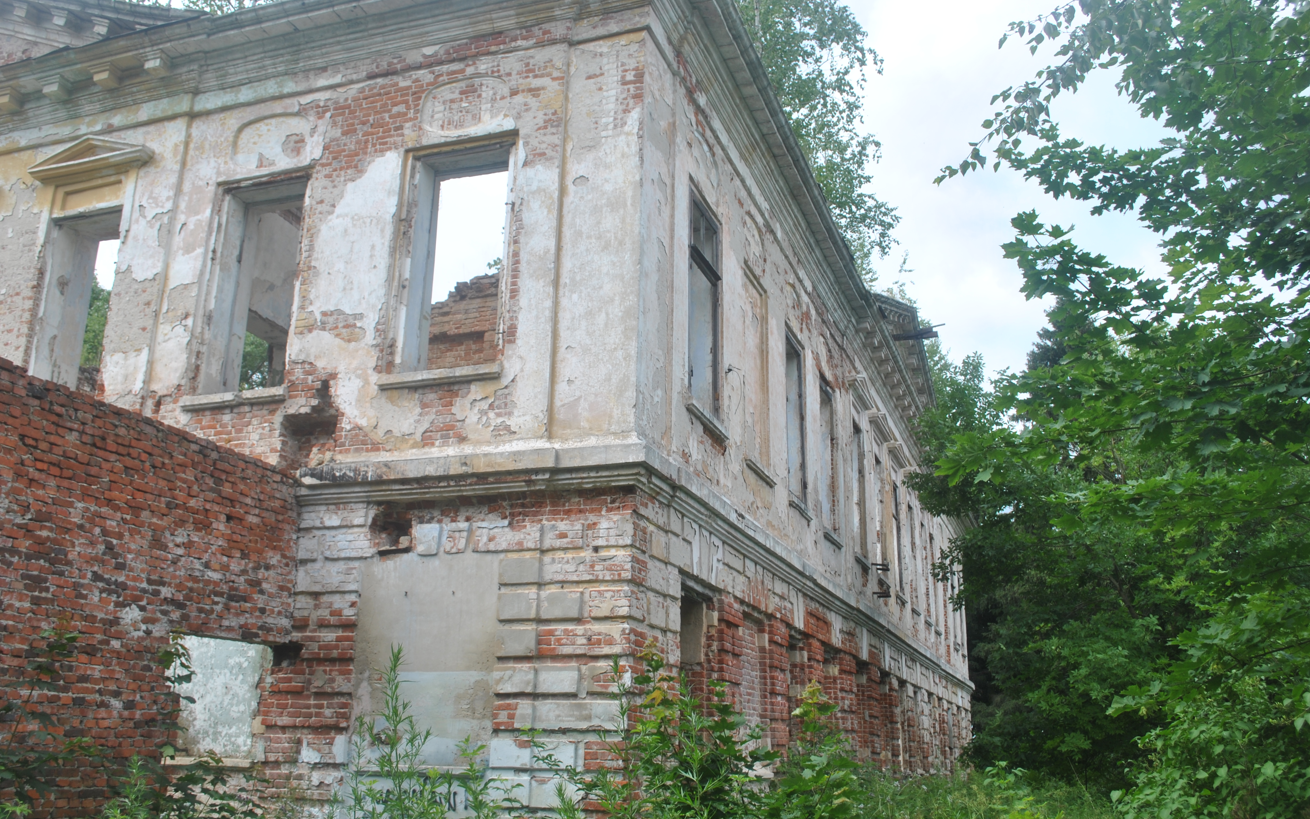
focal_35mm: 34
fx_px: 1214
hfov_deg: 56.7
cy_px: 408
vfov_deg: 37.3
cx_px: 657
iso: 100
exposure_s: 1/200
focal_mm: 22
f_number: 7.1
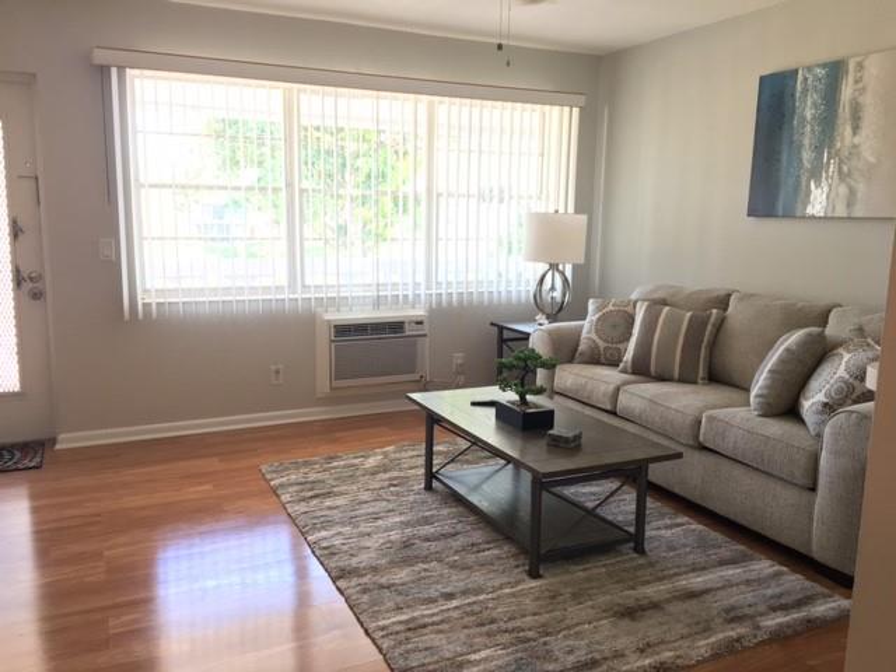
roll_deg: -1.3
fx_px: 751
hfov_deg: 61.7
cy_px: 336
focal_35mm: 29
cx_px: 448
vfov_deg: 48.2
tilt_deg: -8.3
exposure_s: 1/30
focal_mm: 4.15
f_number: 2.2
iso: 80
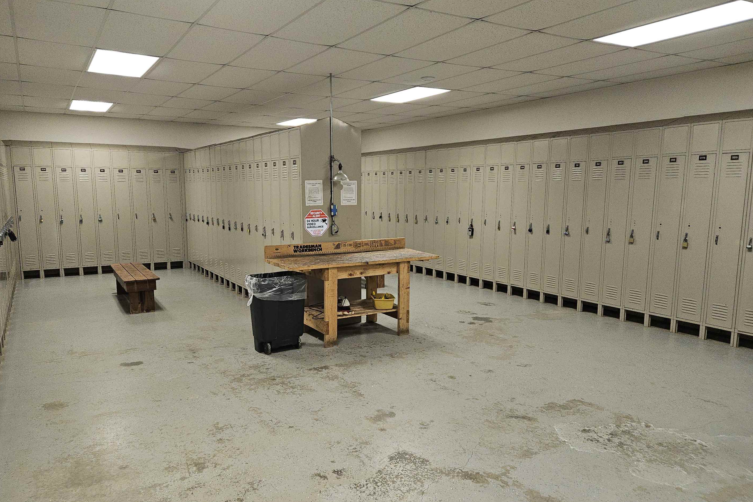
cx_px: 356
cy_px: 254
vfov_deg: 49.6
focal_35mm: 26
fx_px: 544
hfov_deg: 69.3
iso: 80
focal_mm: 5.4
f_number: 1.8
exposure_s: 1/42.2
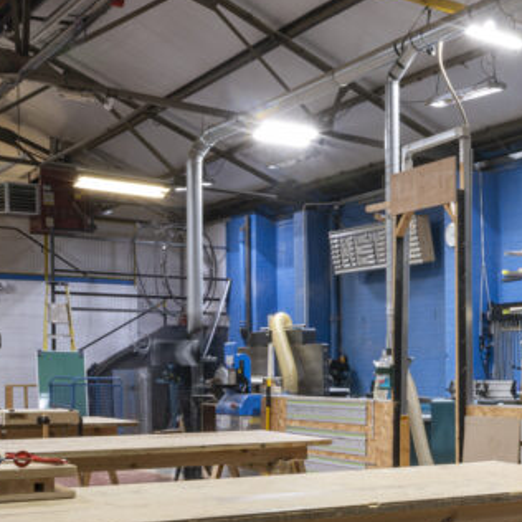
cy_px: 399
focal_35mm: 62
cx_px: 596
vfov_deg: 27.3
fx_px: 1058
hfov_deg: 25.4
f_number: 22
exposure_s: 4
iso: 100
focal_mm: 20
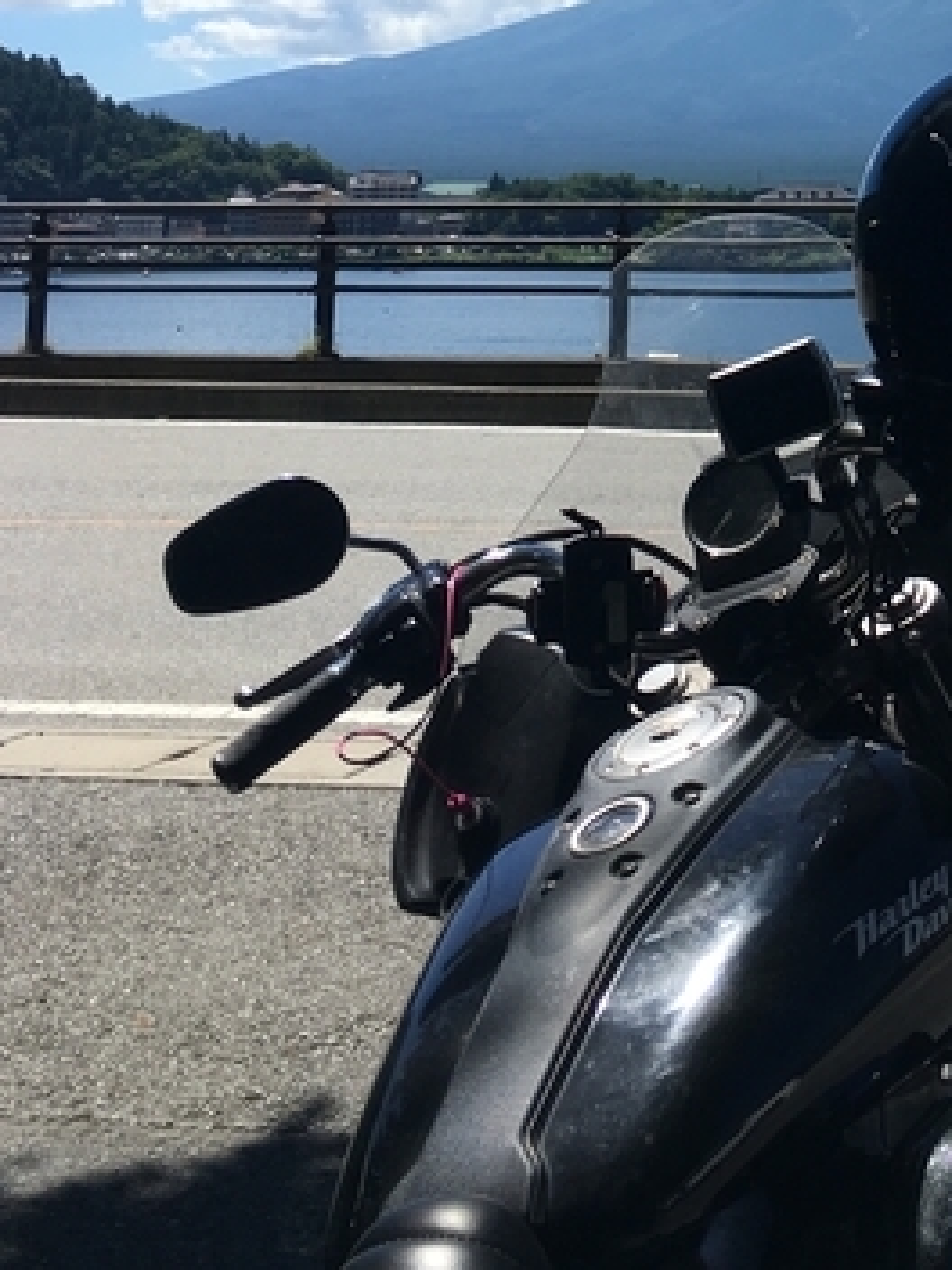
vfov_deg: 27.4
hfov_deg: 21.3
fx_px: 2420
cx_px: 1017
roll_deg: -1.3
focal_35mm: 66
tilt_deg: +8.1
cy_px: -58
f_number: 2.2
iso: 25
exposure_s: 1/1672
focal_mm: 4.15
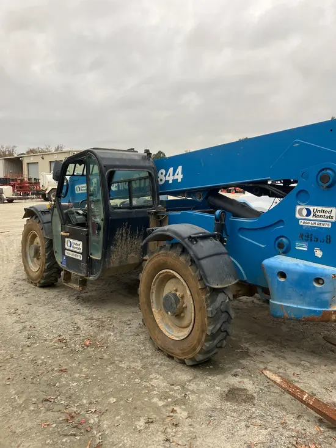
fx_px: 362
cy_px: 224
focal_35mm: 28
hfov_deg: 49.8
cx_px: 168
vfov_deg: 63.4
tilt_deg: -7.6
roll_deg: +2.5
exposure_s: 1/121
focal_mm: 3.99
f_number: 1.8
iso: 50
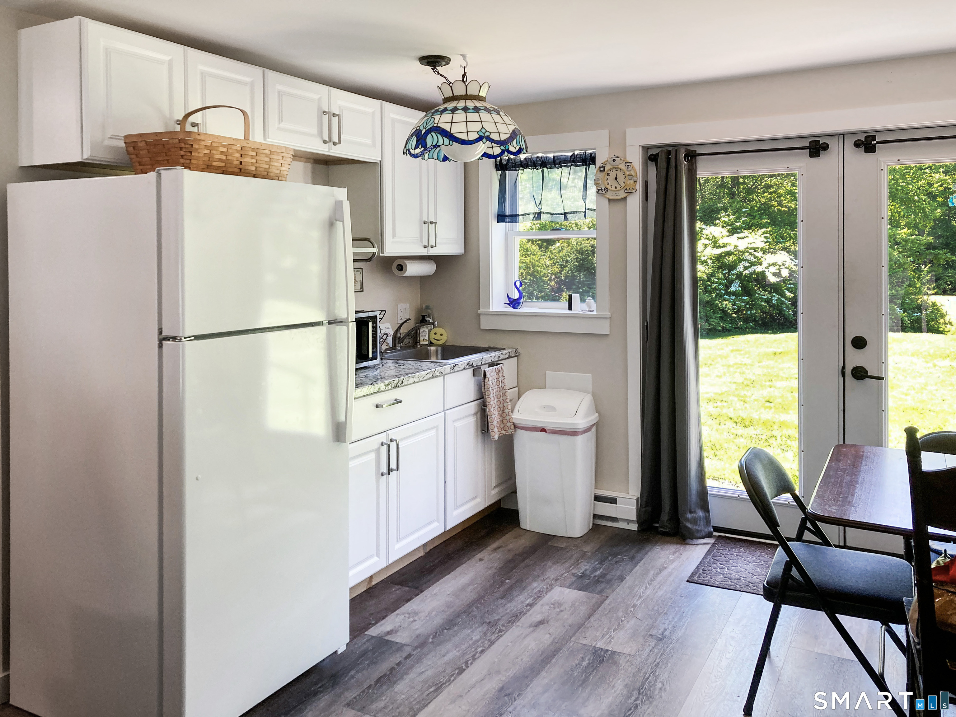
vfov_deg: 49.7
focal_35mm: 28
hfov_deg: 63.4
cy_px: 358
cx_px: 478
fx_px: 773
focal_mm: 3.99
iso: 80
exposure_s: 1/107
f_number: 1.8
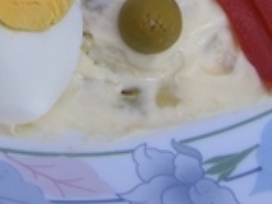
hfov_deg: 15.0
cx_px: 73
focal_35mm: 131
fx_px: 1030
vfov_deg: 10.8
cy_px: -134
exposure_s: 1/1600
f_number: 4.3
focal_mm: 6.2
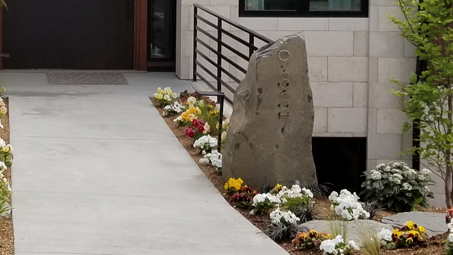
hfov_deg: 29.1
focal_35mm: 70
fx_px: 841
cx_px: 60
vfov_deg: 16.8
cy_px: -13
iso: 50
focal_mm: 4.25
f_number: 1.7
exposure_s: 1/2817
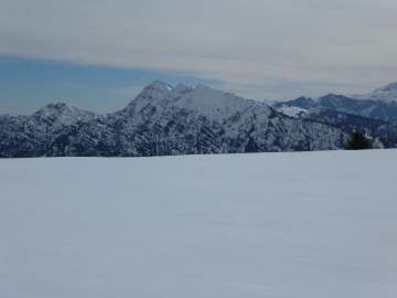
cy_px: 149
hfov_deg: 27.8
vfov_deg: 21.0
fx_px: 803
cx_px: 198
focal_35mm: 70
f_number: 6.3
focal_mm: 12.5
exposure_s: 1/1000
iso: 80
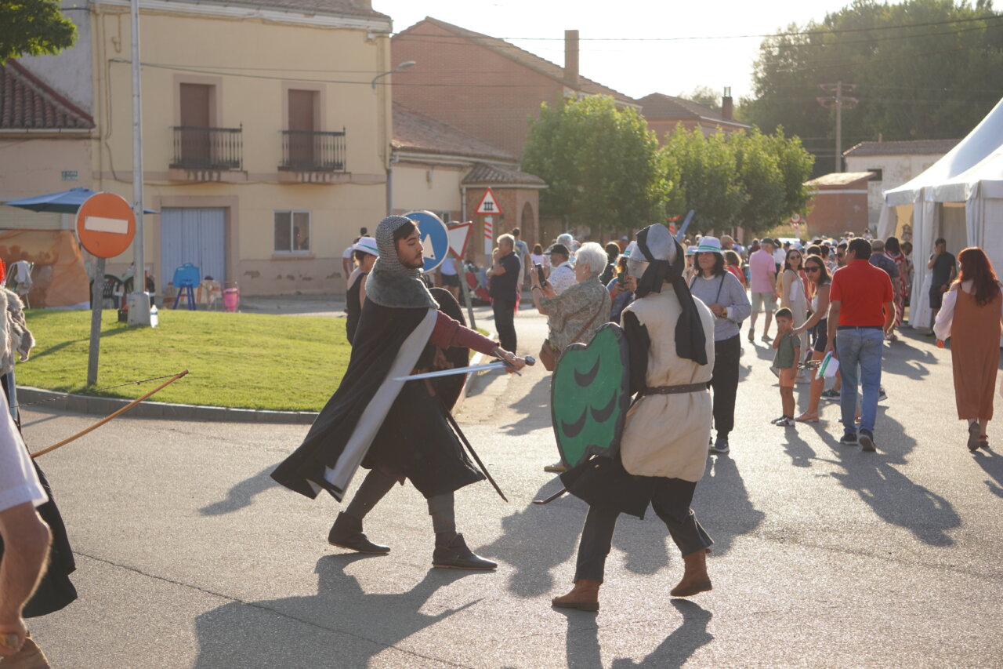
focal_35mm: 82
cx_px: 502
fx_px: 2298
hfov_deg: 24.6
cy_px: 334
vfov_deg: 16.5
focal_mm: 55
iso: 100
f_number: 5
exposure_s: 1/320
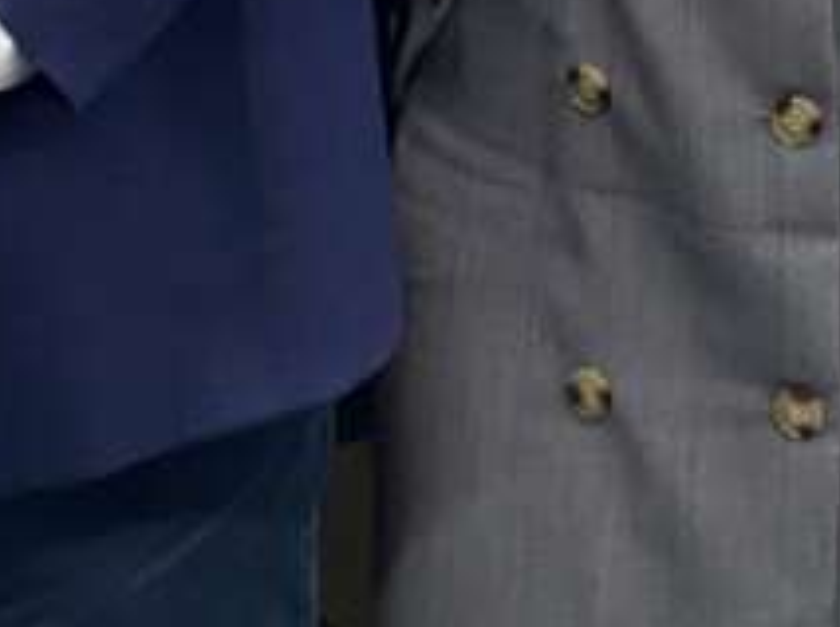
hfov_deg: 12.3
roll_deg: +0.9
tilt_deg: -3.3
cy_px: -1106
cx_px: 808
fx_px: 3852
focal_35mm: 159
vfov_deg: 8.2
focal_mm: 4.25
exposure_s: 1/60
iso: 160
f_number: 1.8
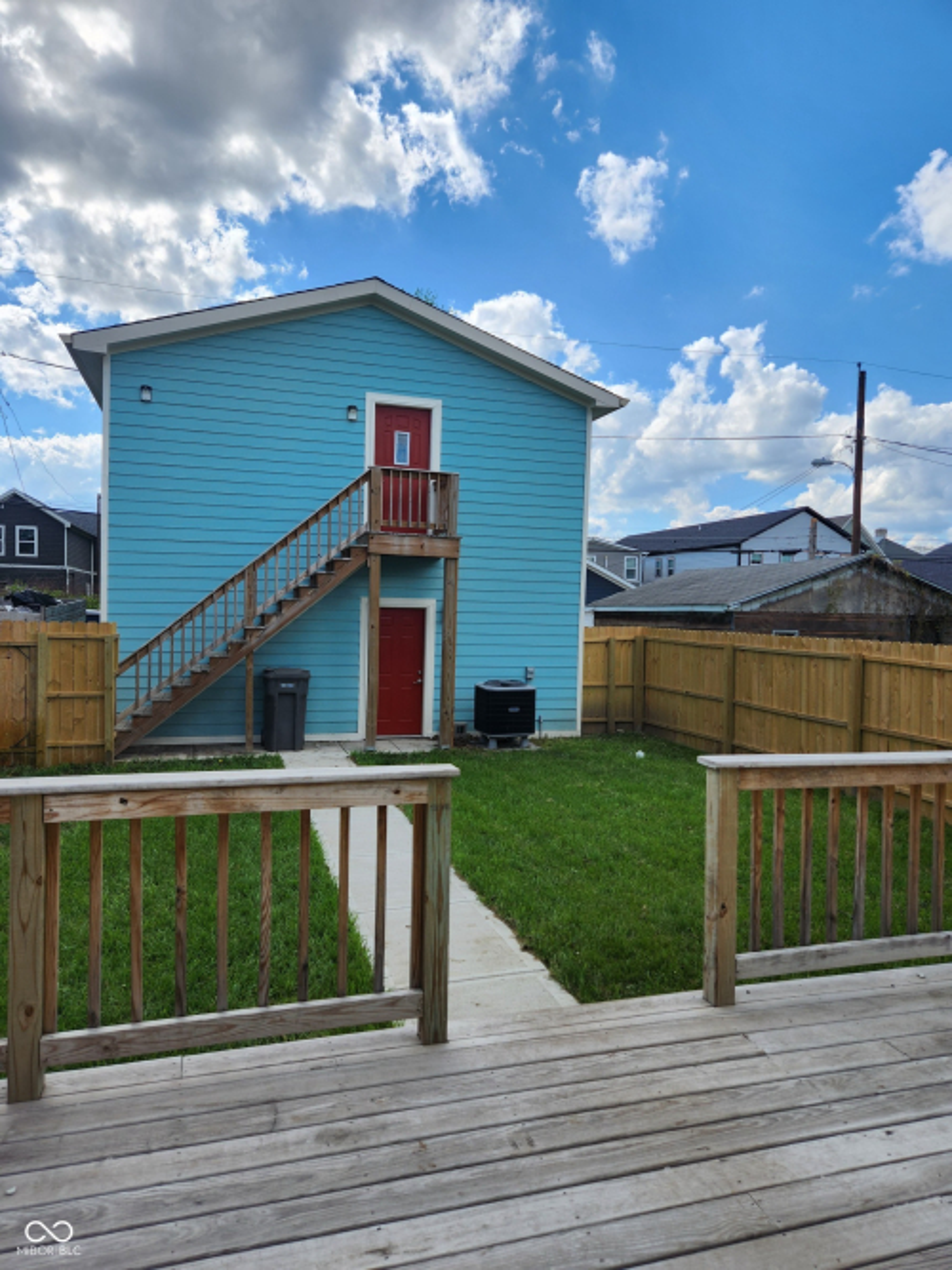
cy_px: 635
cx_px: 476
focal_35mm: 23
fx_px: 844
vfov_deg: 73.9
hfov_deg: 58.9
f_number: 1.8
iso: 20
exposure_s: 1/1844
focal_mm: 5.4
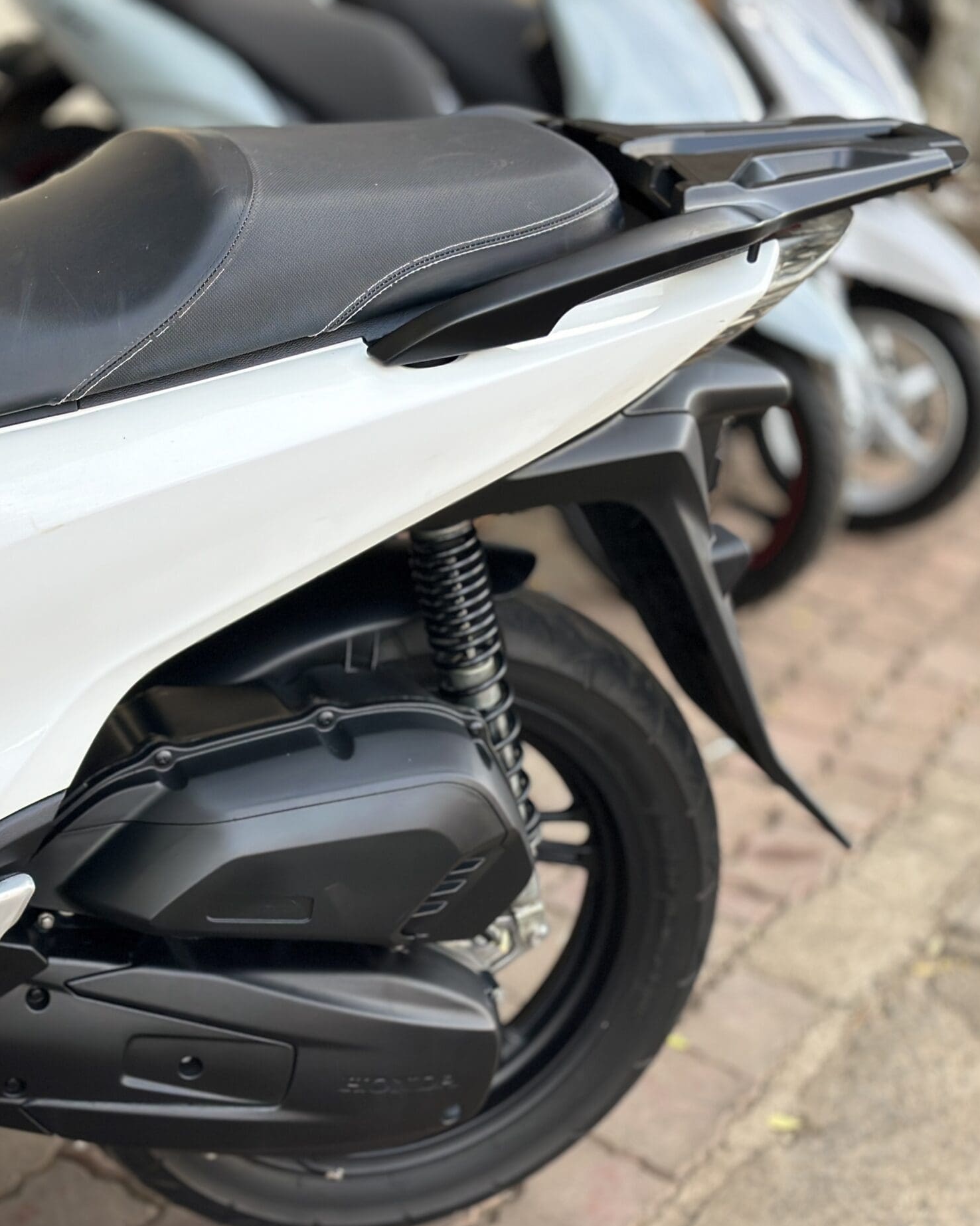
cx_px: 254
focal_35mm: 65
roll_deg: -5.9
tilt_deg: -18.1
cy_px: 635
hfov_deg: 23.3
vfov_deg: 29.1
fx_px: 2357
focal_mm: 6.86
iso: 80
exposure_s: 1/690
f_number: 1.78
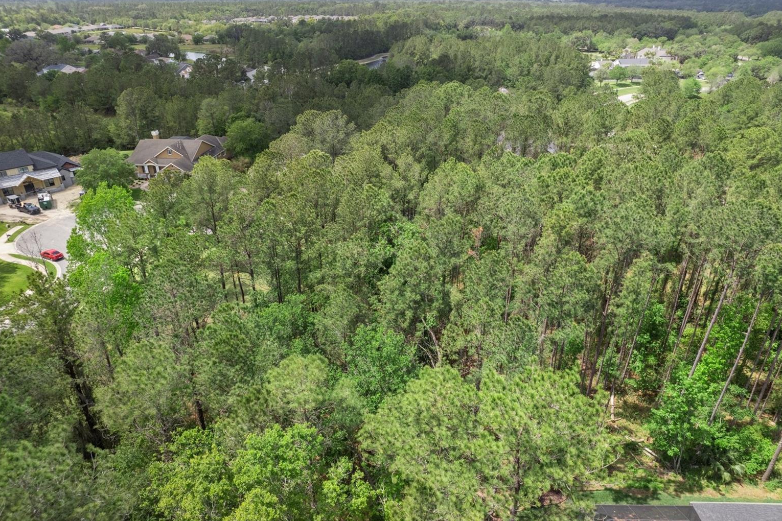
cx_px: 399
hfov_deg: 76.1
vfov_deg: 55.1
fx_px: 500
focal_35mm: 23
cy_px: 254
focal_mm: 8.38
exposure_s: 1/1000
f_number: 2.8
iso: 120
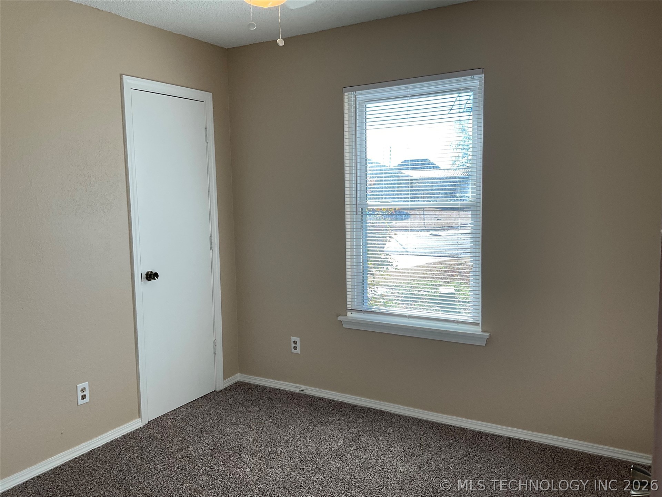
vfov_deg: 48.2
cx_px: 331
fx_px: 555
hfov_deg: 61.7
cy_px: 248
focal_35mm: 29
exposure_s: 1/128
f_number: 1.8
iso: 16
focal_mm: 3
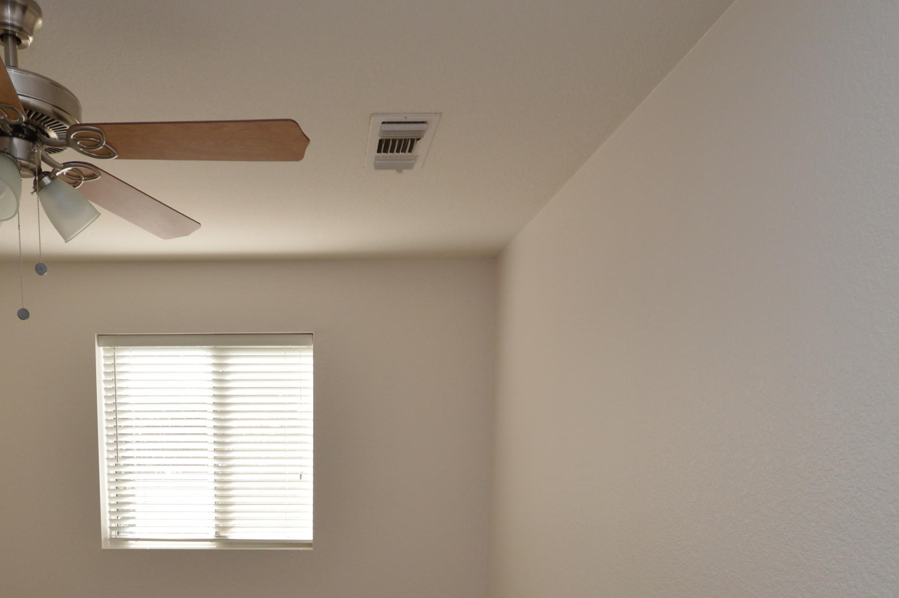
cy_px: 498
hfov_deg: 70.1
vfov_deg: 47.7
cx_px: 321
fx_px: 624
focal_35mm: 25
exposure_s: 1/100
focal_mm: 10
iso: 400
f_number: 5
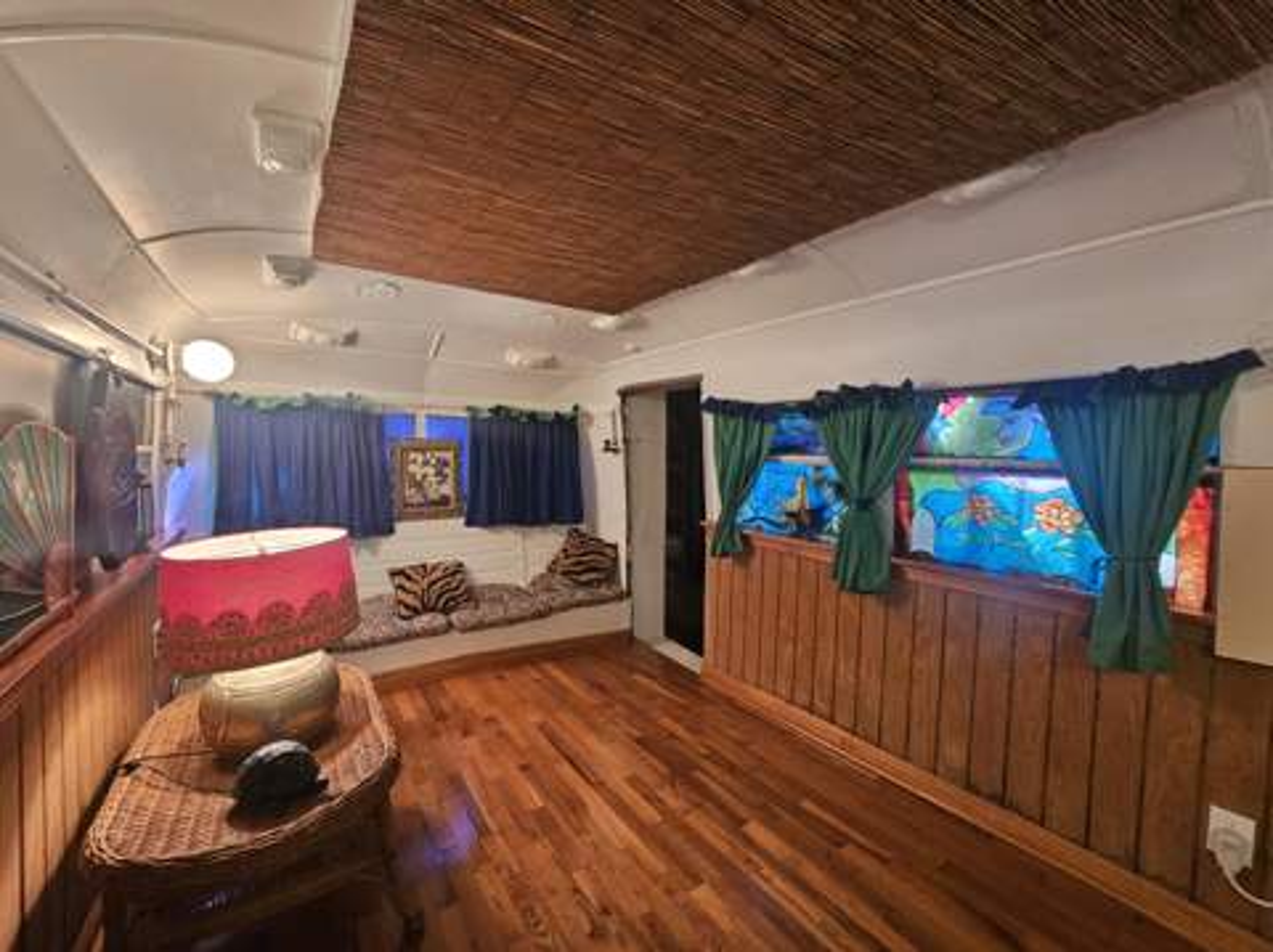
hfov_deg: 106.2
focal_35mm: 13
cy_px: 476
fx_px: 478
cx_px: 636
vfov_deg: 89.8
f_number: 2.2
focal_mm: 2.2
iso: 400
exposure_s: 1/30
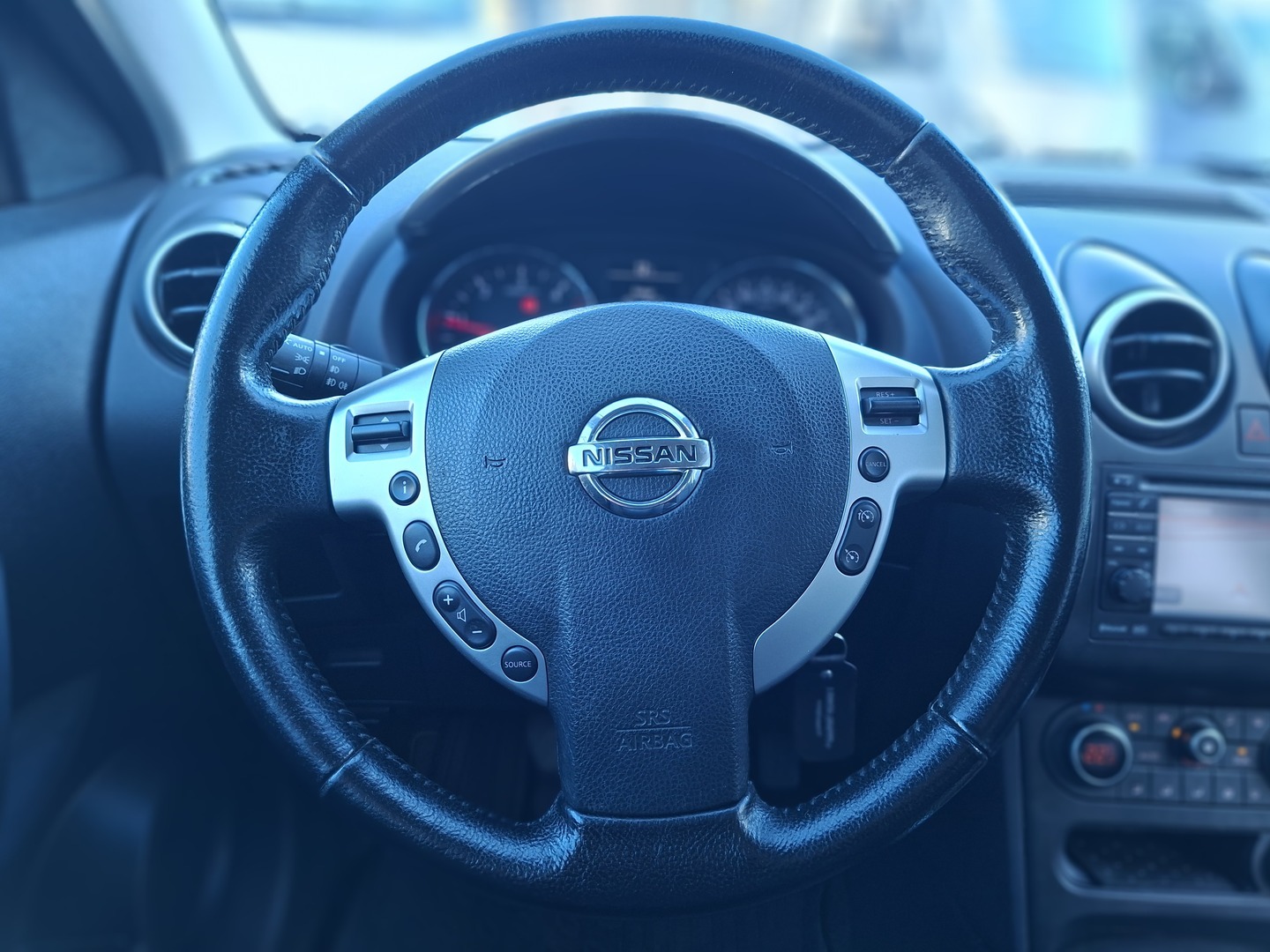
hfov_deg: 73.9
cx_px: 635
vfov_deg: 58.9
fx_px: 844
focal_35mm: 23
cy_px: 476
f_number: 1.8
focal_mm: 5.54
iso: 160
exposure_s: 1/100
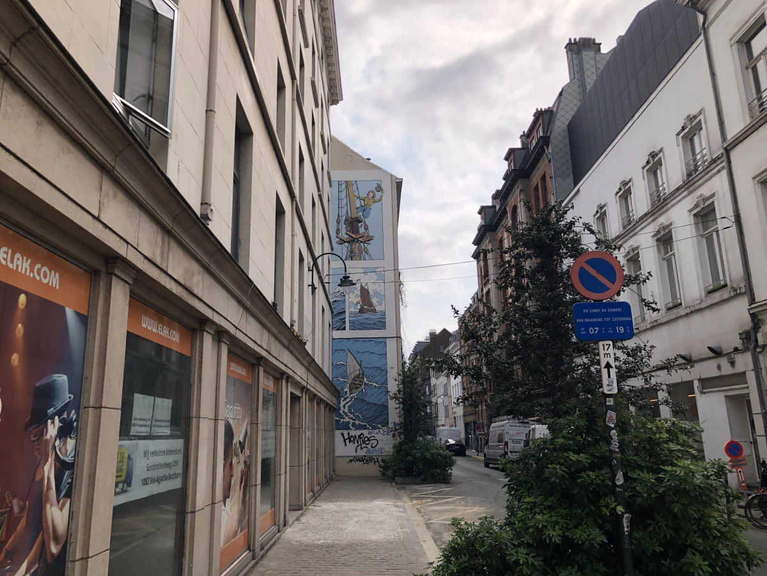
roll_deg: +2.5
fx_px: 620
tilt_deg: +13.4
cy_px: 288
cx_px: 384
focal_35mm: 28
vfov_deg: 49.7
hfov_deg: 63.4
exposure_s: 1/2288
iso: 20
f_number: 1.8
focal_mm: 4
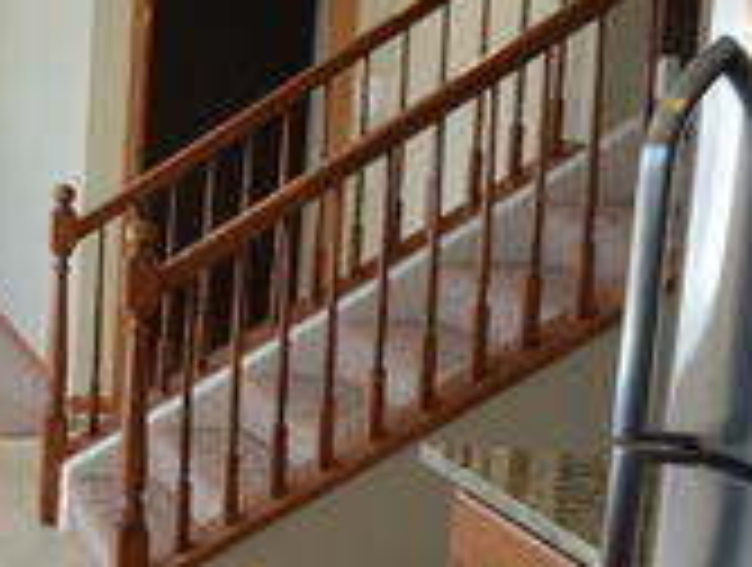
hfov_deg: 23.1
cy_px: 189
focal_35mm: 55
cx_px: -527
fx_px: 1197
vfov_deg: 26.5
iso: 400
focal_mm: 10
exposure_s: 1/125
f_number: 5.6
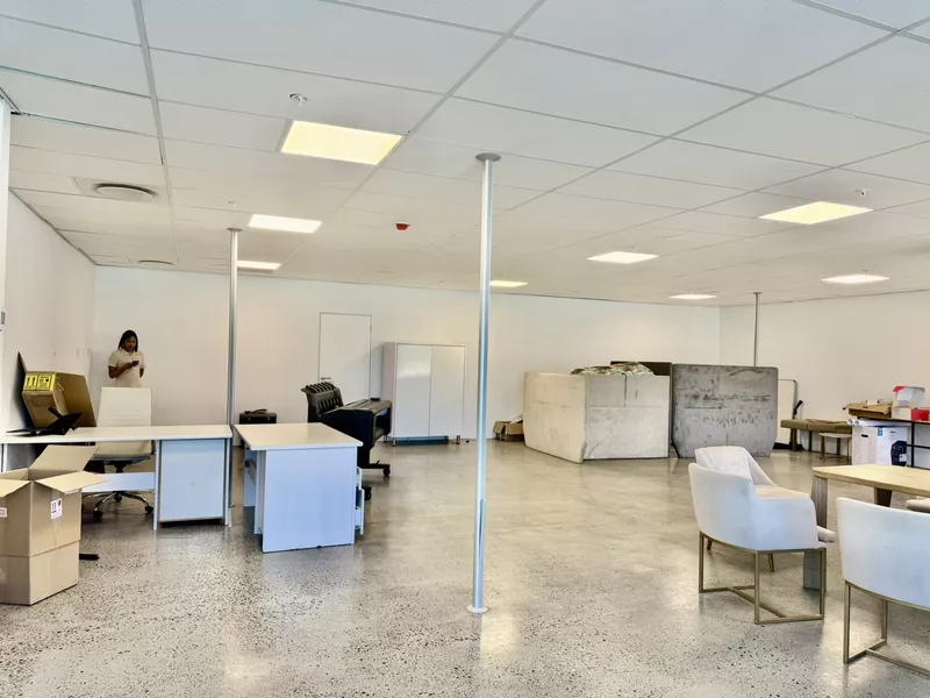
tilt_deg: +0.7
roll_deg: -1.3
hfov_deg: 71.6
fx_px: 645
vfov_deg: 56.8
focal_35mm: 24
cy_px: 349
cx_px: 465
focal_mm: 6.76
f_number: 1.78
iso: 64
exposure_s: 1/100
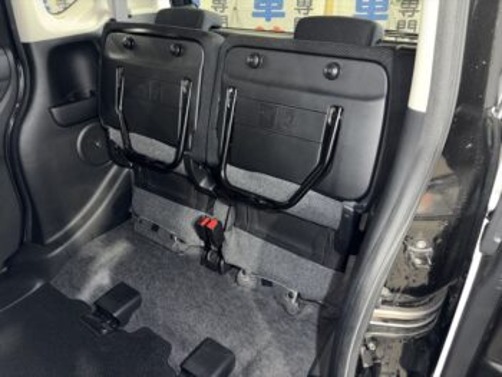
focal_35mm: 26
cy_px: 188
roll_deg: +0.8
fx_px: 377
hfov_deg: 67.3
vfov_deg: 53.1
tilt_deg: -28.9
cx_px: 251
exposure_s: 1/5
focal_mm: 5.96
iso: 100
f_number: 1.6
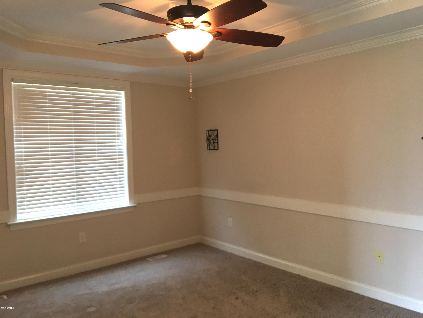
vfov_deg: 48.2
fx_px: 354
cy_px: 159
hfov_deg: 61.7
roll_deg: +0.5
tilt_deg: -0.3
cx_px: 212
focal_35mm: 29
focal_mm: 4.15
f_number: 2.2
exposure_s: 1/17
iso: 32
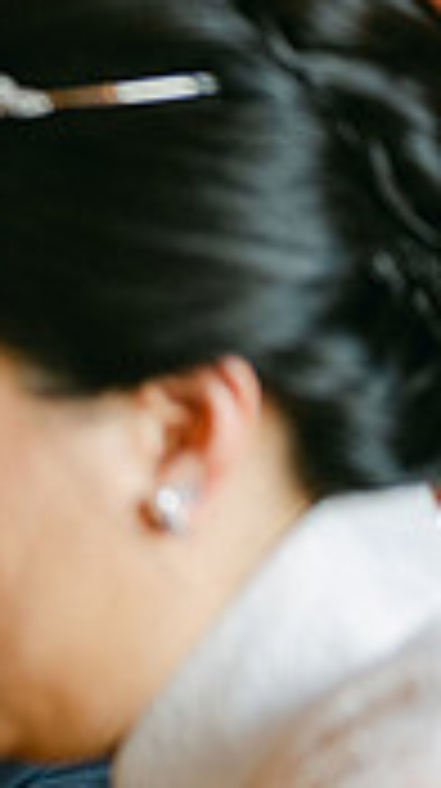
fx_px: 3692
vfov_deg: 12.0
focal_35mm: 177
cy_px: 867
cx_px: -486
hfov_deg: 6.6
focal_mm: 50
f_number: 1.8
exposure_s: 1/125
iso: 220
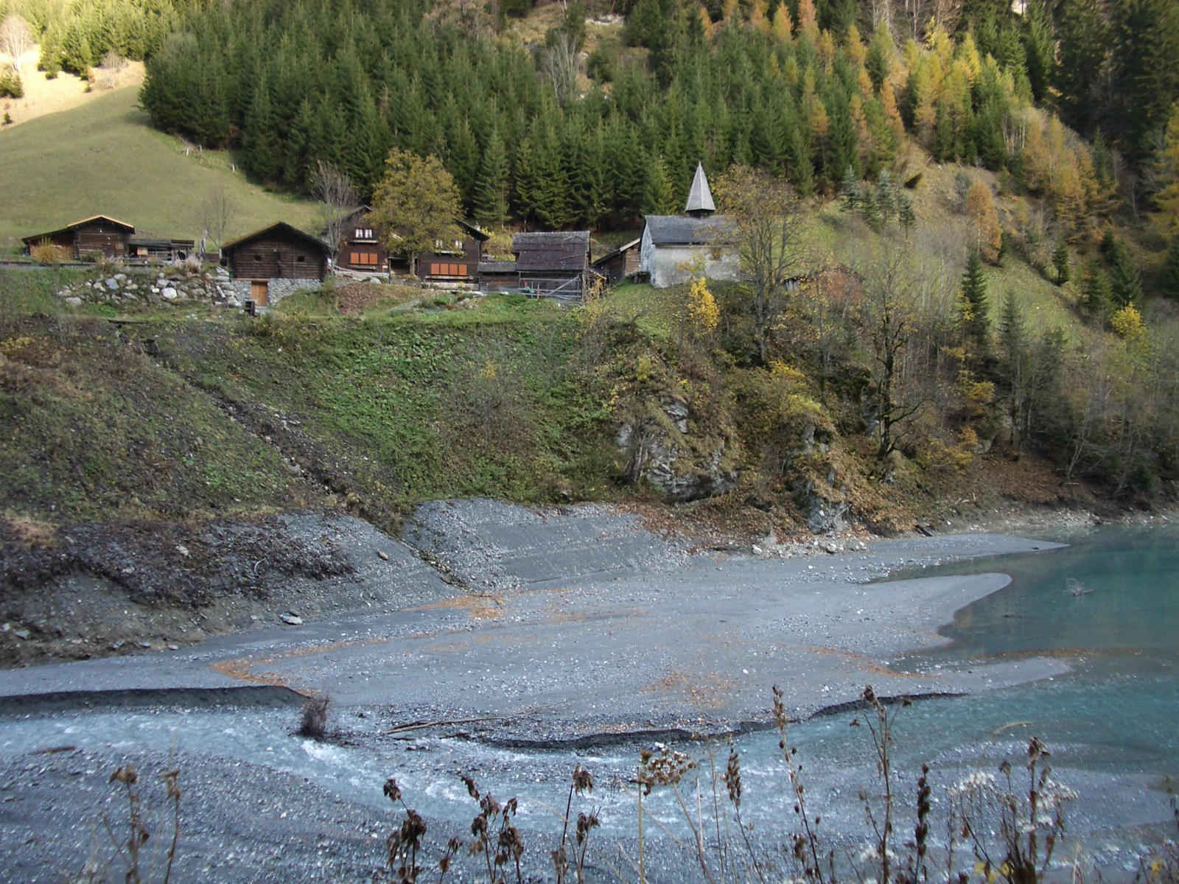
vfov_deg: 40.7
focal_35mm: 35
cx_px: 590
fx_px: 1192
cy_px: 442
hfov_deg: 52.6
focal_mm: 5.8
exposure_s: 1/60
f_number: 2.6
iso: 100
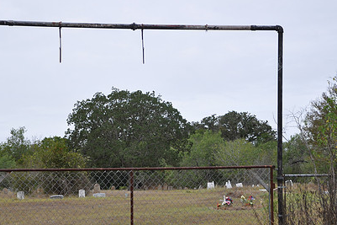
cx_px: 147
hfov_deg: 22.4
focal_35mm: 91
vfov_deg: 15.0
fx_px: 851
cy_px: 152
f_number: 6.3
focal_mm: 42
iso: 200
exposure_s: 1/200
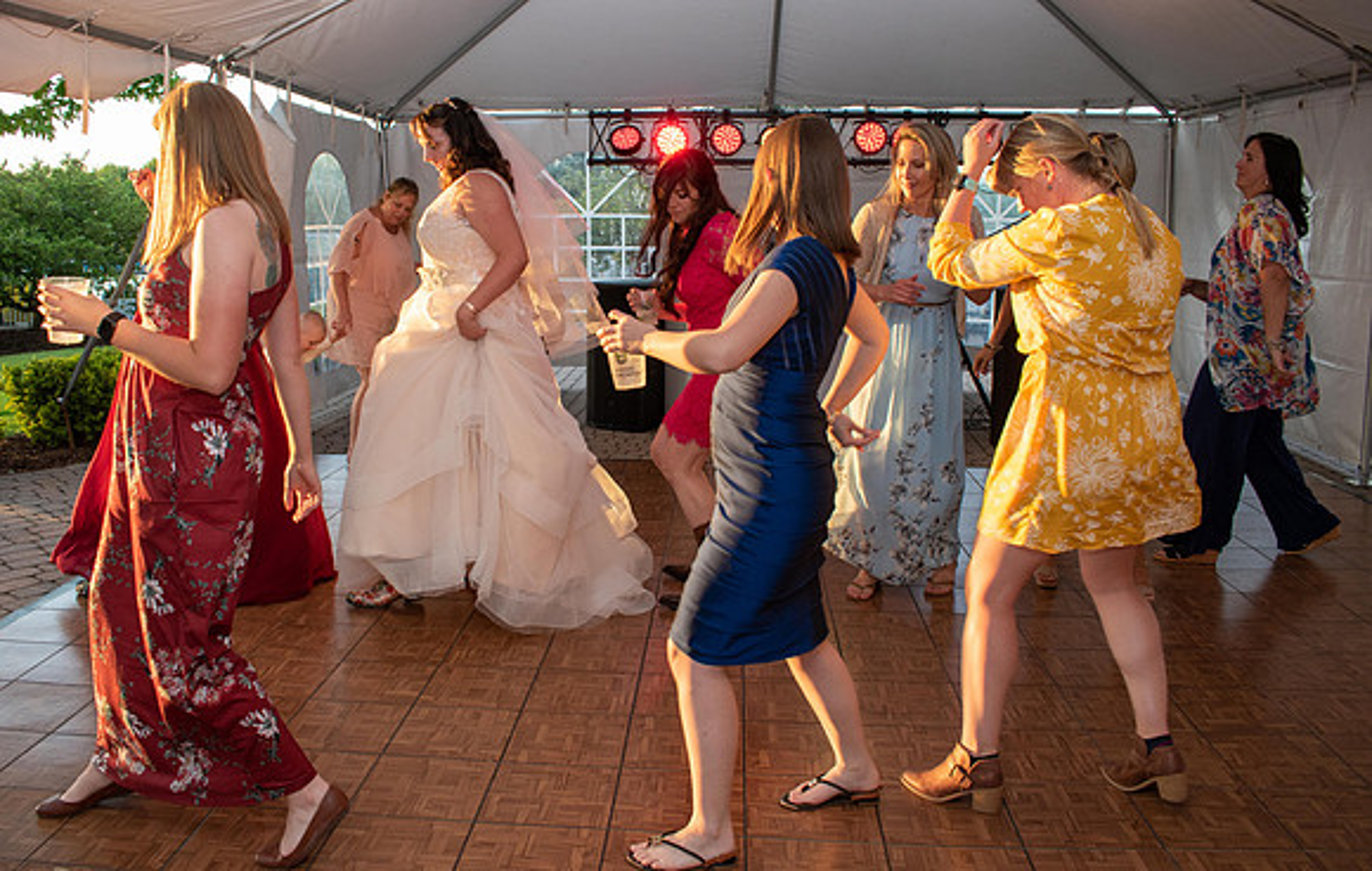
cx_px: 610
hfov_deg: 61.8
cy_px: 364
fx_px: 1142
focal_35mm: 30
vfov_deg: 41.6
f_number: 5.6
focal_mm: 18
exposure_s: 1/125
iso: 450
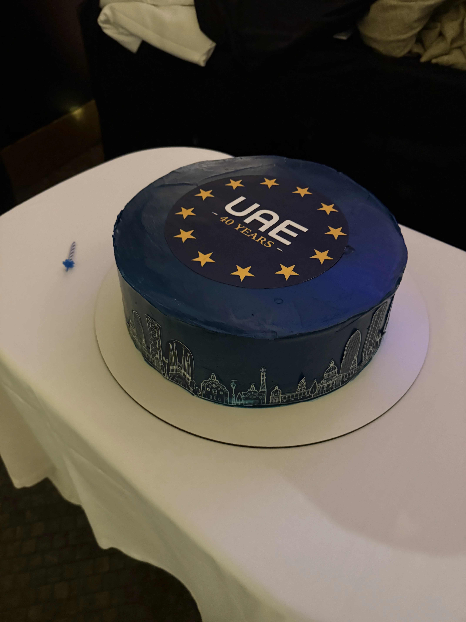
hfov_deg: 56.8
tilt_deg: -46.4
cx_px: 233
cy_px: 311
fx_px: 431
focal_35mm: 24
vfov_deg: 71.6
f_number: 1.78
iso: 1000
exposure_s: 1/30
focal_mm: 6.76
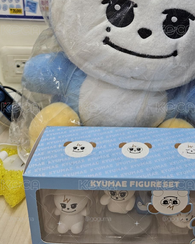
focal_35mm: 38
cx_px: 137
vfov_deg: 45.1
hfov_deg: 38.5
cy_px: 43
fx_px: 274
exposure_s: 1/120
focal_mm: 6.3
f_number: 1.7
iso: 100
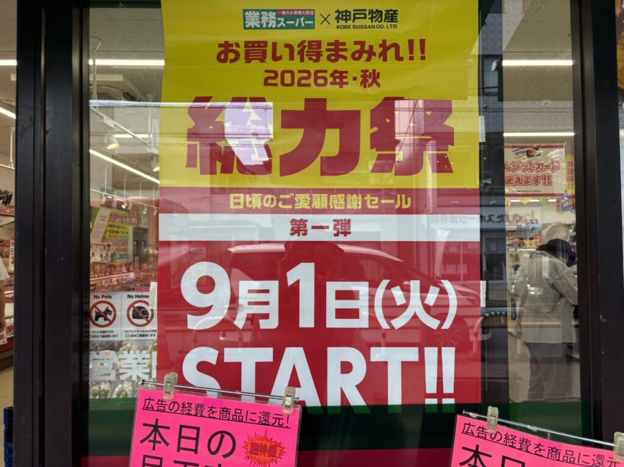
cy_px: 234
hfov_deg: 67.3
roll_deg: +0.1
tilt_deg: +2.0
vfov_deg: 53.0
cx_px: 312
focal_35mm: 26
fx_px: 468
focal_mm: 5.96
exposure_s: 1/414
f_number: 1.6
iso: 64
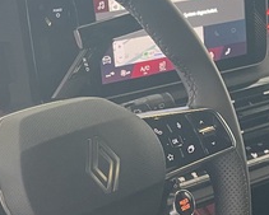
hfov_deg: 19.6
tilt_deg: -24.8
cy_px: 191
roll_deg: -0.7
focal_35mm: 96
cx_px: 245
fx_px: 765
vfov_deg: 15.9
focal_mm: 4.2
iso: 400
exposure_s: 1/60
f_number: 1.6
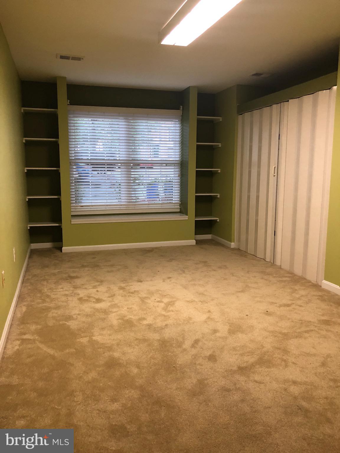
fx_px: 367
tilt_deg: -7.8
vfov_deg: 63.4
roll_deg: -0.4
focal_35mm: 28
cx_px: 170
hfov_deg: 49.7
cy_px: 226
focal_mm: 4
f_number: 1.8
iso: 80
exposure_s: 1/15
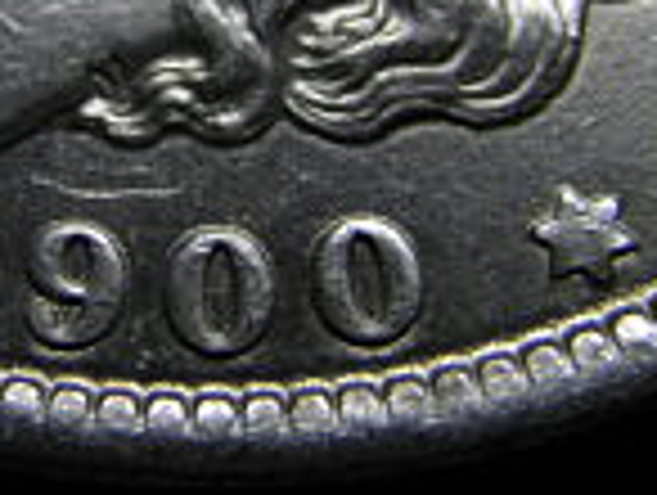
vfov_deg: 6.5
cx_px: 94
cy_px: 45
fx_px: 4373
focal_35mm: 230
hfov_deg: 8.6
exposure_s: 1/50
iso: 80
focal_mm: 15.2
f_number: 3.9
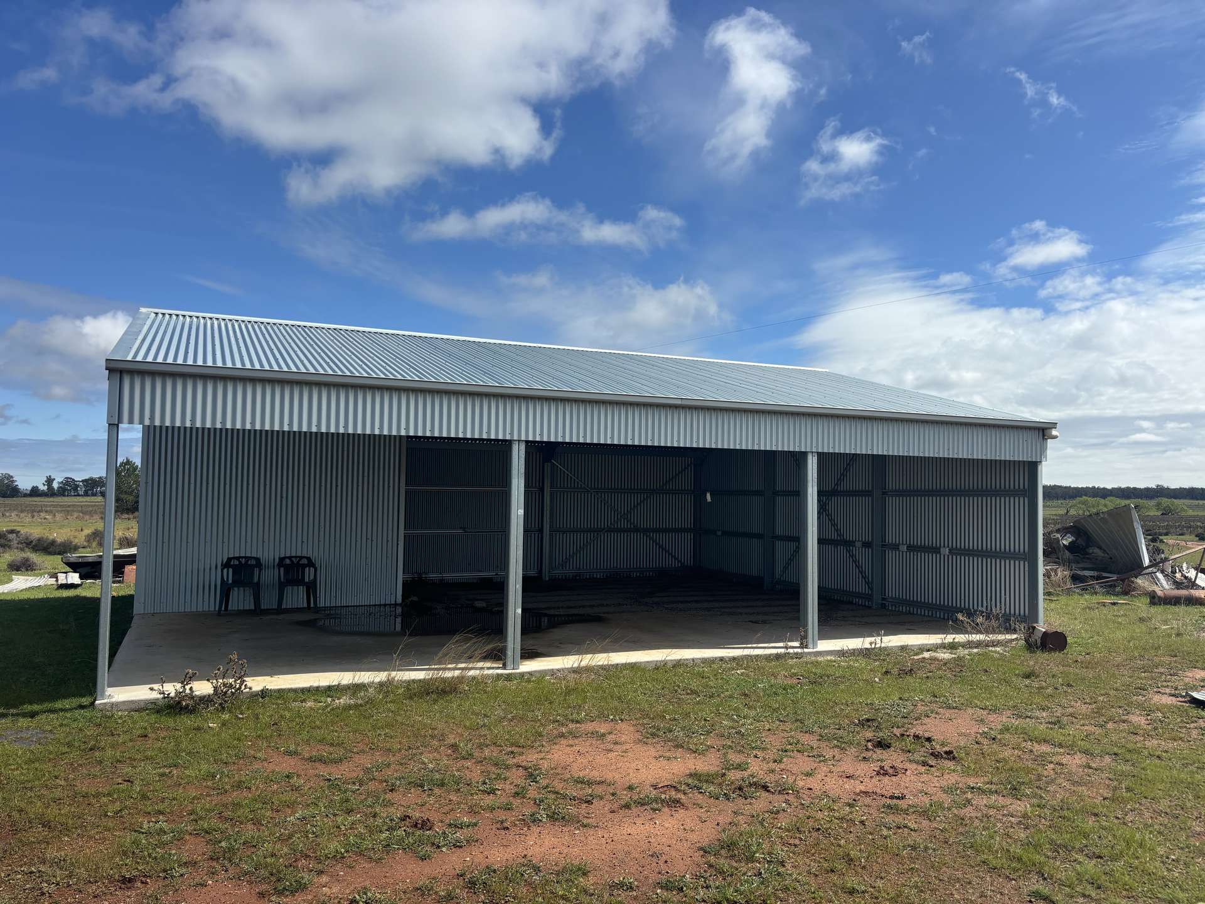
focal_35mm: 26
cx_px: 602
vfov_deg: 53.1
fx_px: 905
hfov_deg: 67.3
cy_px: 452
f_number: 1.6
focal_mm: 5.96
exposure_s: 1/3937
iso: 50
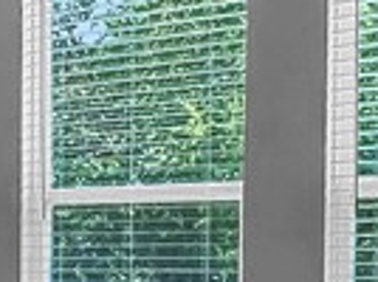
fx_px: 1166
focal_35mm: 107
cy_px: 505
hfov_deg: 16.7
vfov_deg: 12.6
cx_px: -195
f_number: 2.2
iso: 64
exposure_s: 1/120
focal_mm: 2.22
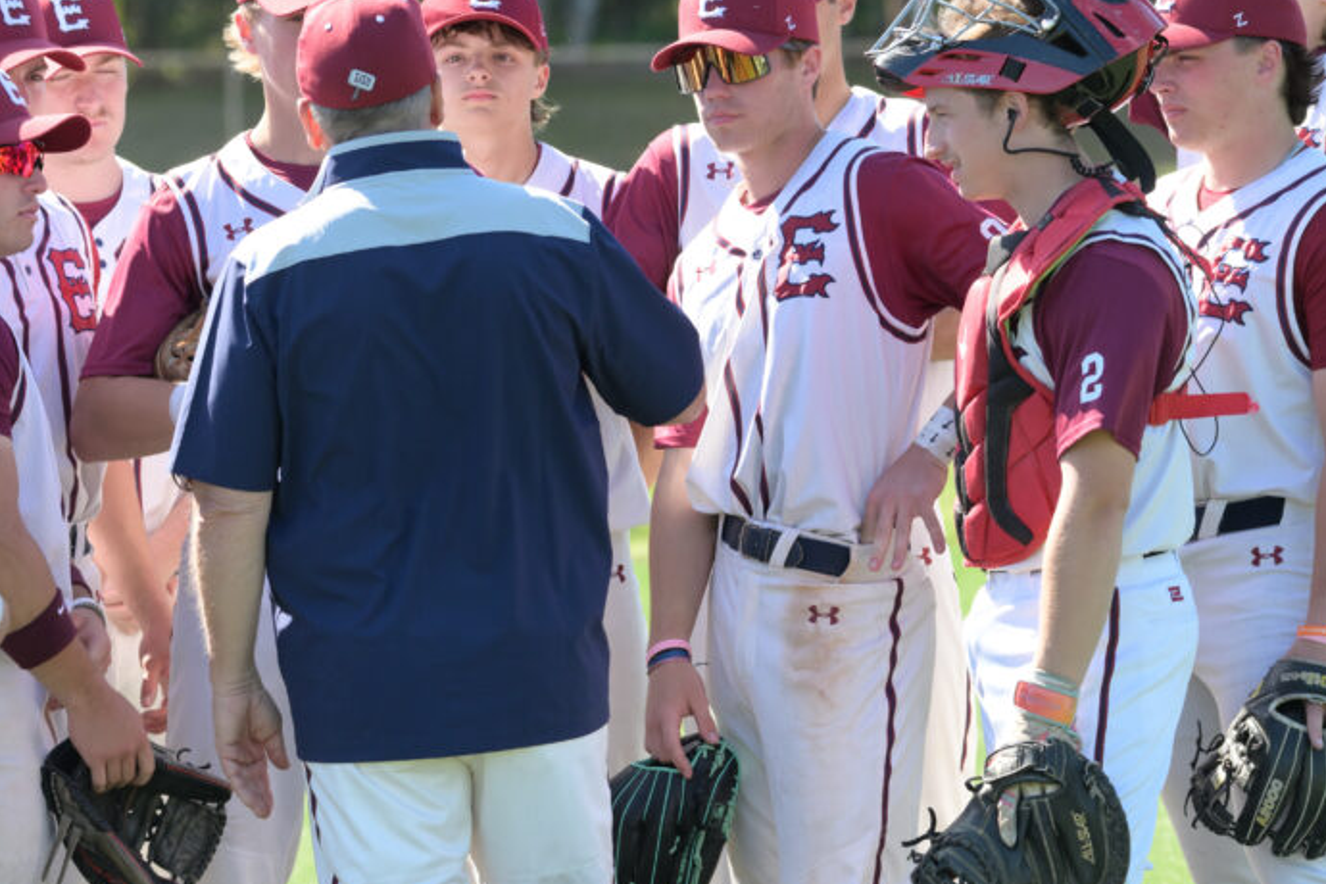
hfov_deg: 6.9
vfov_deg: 4.6
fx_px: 10939
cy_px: 278
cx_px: 769
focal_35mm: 297
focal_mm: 200
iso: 1250
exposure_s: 1/1250
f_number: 6.3
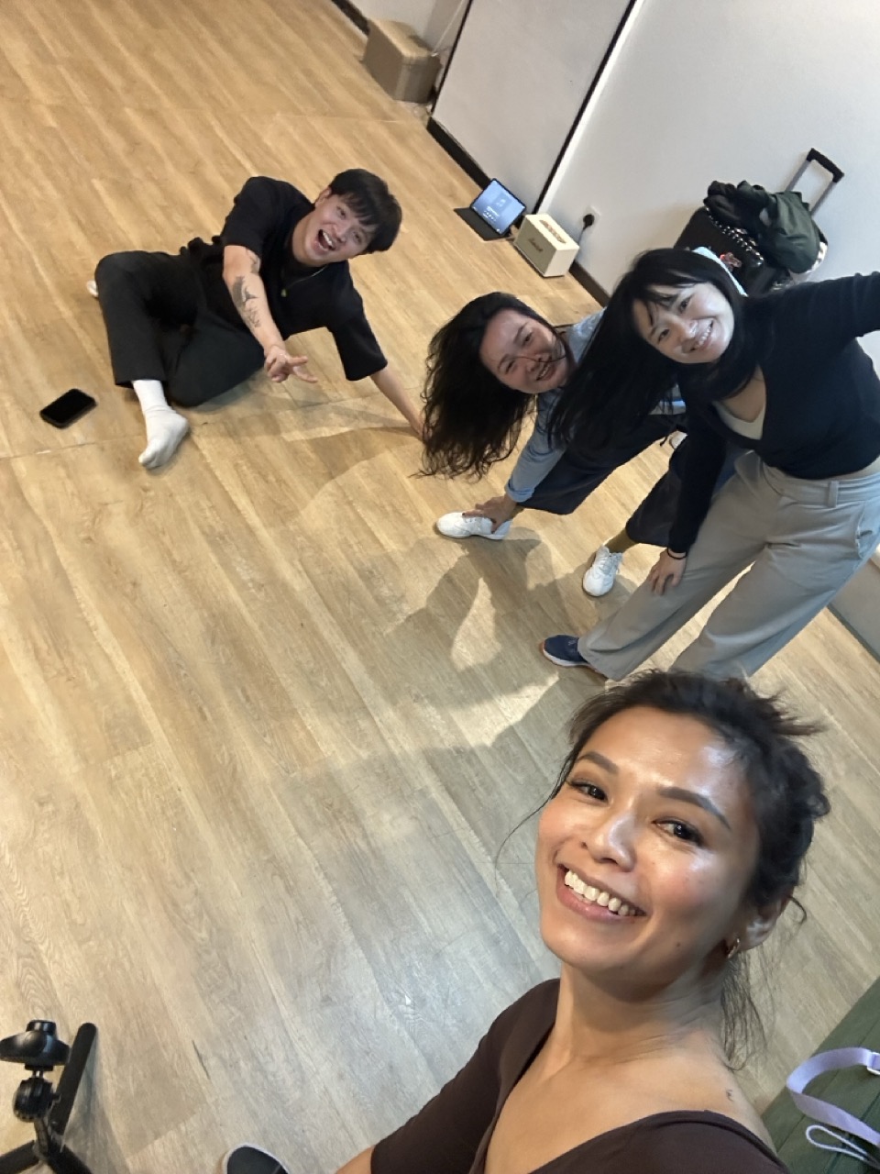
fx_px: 780
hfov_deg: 58.9
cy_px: 587
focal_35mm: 23
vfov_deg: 73.9
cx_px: 440
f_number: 1.9
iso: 320
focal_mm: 2.69
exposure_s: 1/33
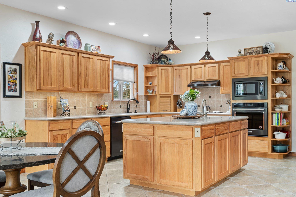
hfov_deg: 53.1
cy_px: 98
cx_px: 148
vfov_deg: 36.9
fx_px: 296
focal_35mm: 36
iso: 100
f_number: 7.1
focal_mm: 24
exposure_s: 1.3
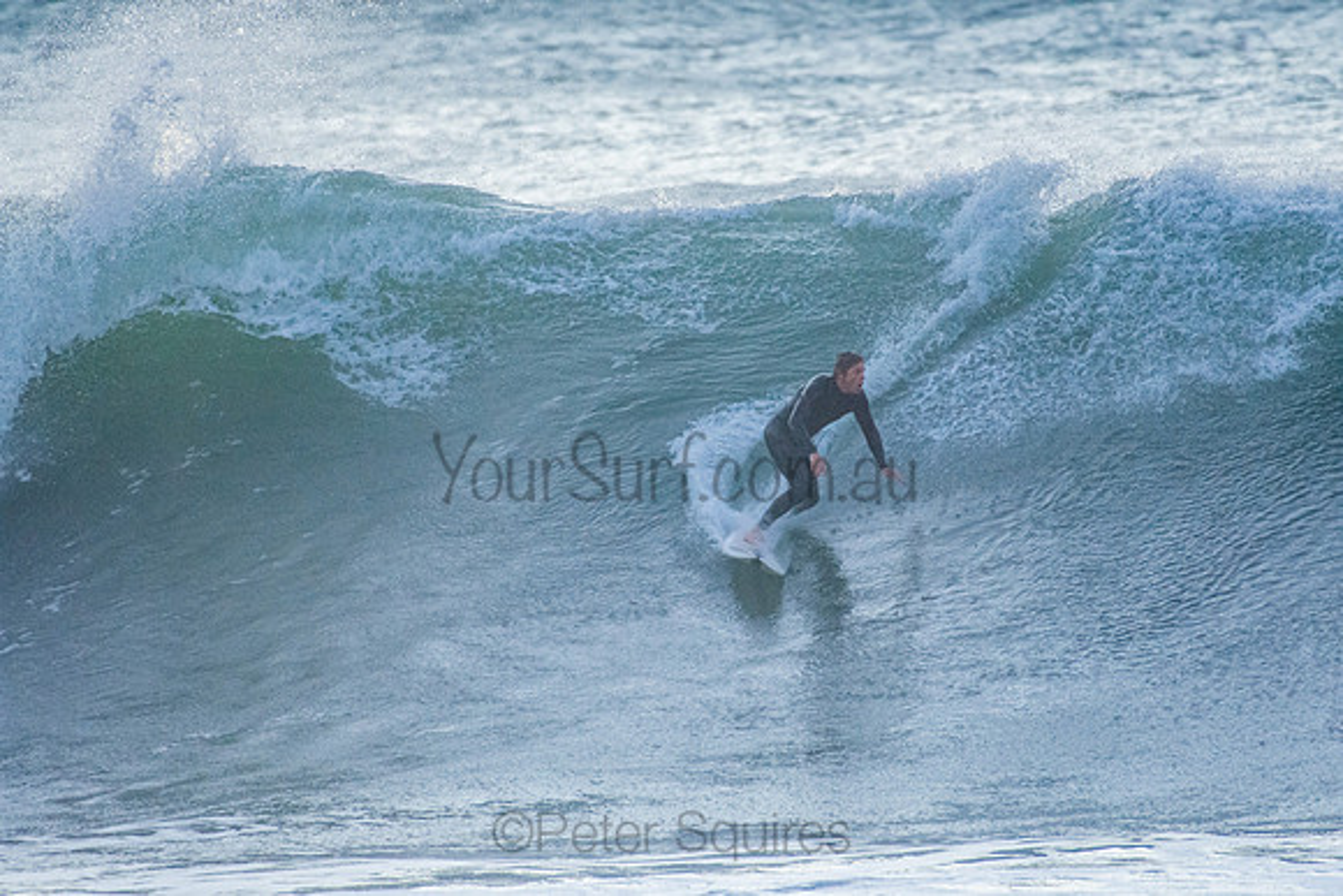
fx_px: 27984
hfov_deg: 2.7
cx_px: 672
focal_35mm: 750
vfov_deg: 1.8
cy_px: 448
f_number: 5.6
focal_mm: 500
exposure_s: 1/800
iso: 2500
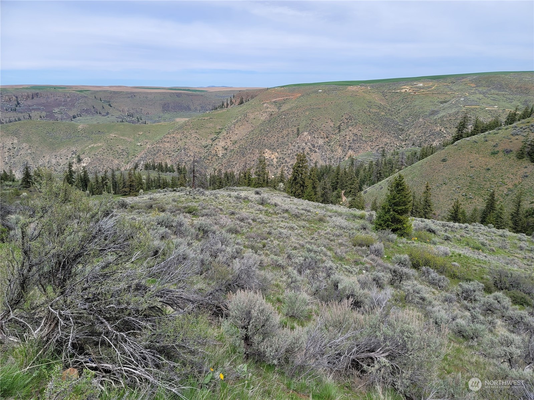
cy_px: 200
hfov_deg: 69.4
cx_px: 267
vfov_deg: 54.9
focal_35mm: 25
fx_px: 386
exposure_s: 1/876
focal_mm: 7
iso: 20
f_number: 1.8
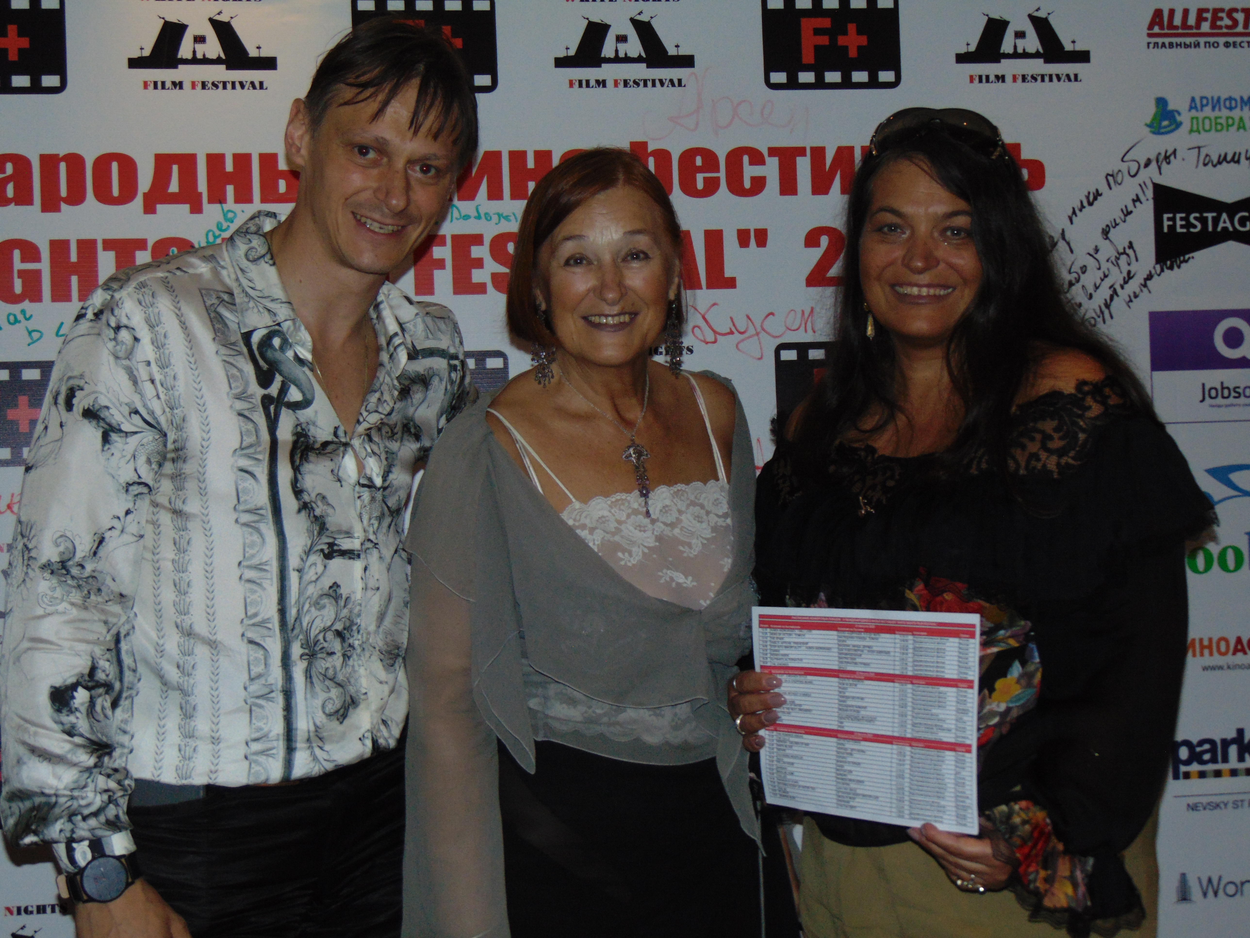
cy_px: 469
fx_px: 2167
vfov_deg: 24.4
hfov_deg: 32.2
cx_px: 625
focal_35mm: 60
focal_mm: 10.8
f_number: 3.6
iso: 200
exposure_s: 1/60
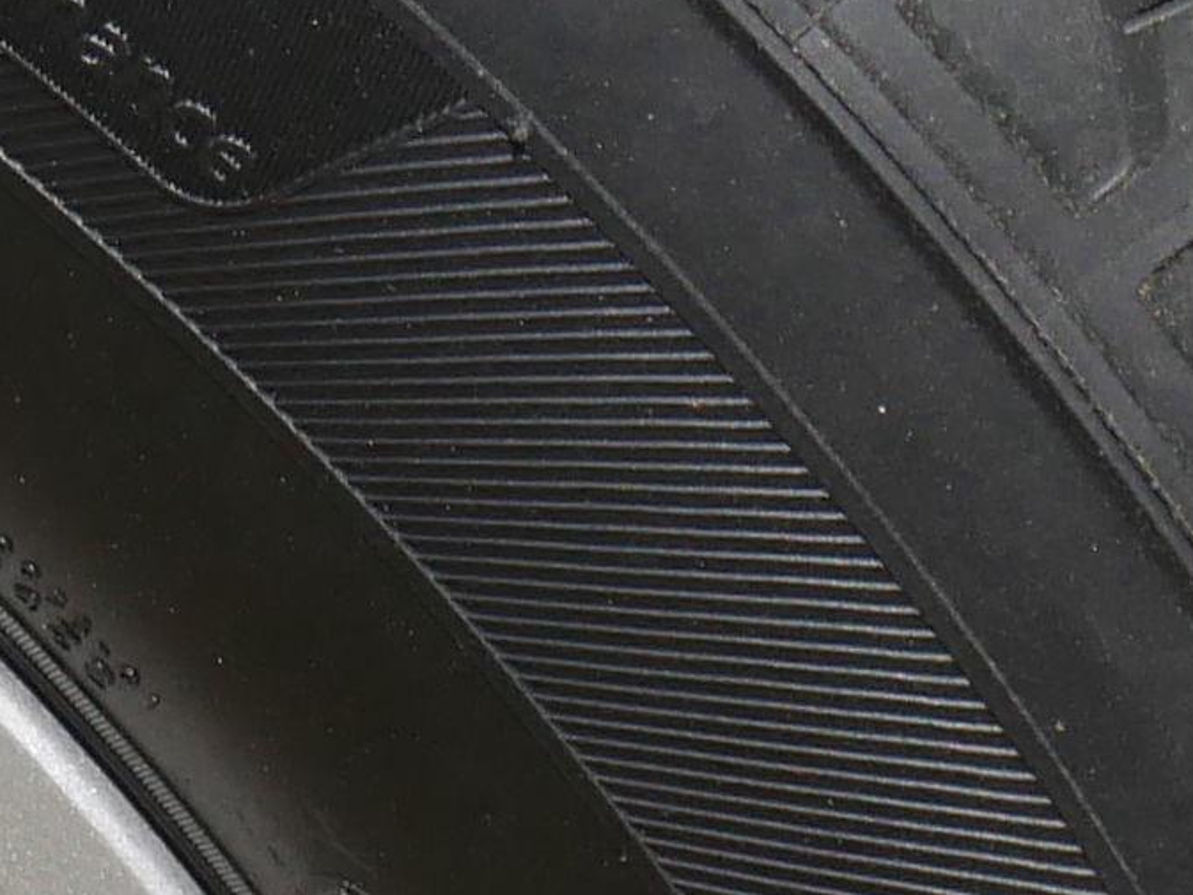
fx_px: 6584
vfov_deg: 7.7
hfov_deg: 9.7
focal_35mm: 191
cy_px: 1173
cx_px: -1152
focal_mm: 14
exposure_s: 1/640
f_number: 8
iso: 200
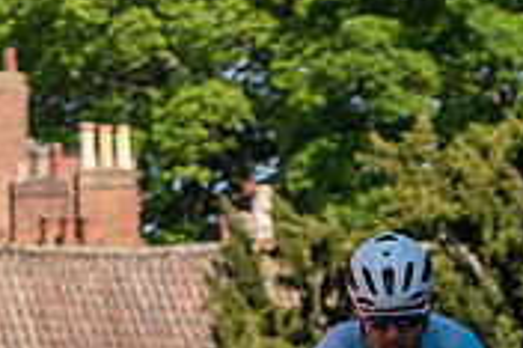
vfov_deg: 4.3
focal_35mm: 318
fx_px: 4615
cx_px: 411
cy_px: 692
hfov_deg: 6.5
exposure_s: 1/1000
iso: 100
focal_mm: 75
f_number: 3.5
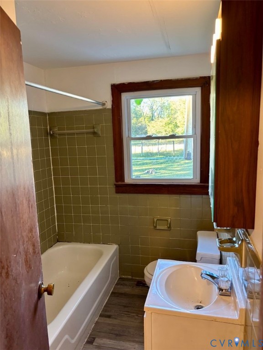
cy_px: 175
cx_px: 132
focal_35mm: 26
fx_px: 263
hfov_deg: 53.1
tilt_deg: -9.0
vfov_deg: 67.3
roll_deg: +2.7
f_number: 1.6
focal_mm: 5.96
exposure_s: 1/60
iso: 200
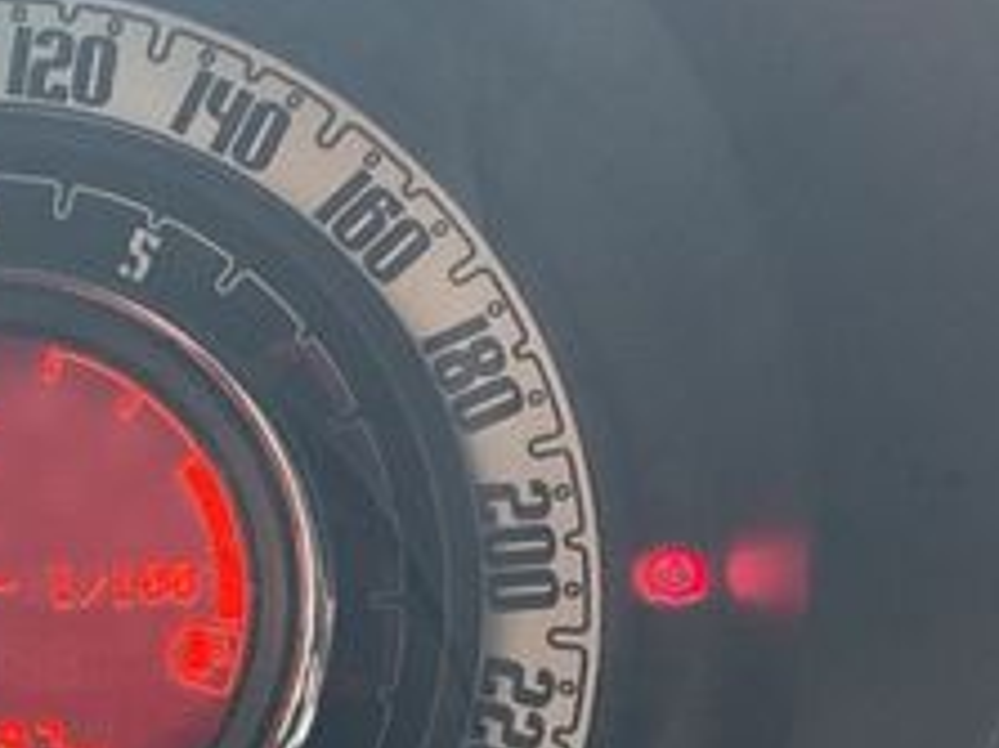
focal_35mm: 104
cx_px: -67
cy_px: 452
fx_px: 3000
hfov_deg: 18.3
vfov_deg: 14.2
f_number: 1.8
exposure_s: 1/60
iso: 200
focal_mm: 3
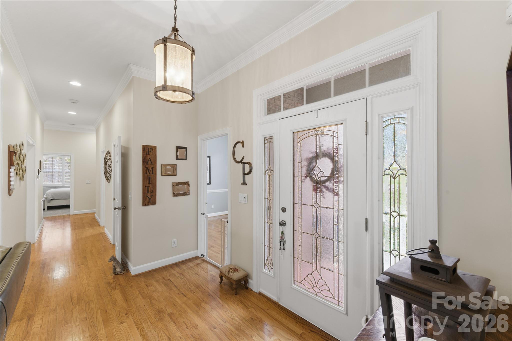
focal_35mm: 14
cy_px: 170
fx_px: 199
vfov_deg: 81.2
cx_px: 256
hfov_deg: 104.3
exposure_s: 1/25
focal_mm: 14
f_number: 11
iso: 400
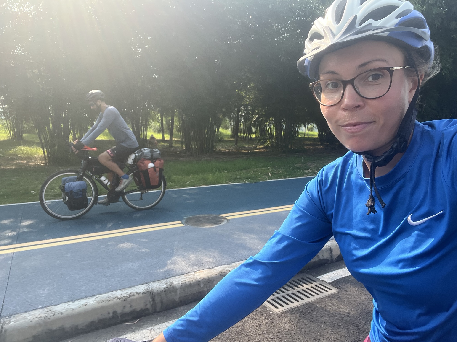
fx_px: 304
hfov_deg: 73.9
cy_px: 171
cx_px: 228
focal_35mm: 23
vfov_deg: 58.9
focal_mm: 2.71
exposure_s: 1/279
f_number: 2.2
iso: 32
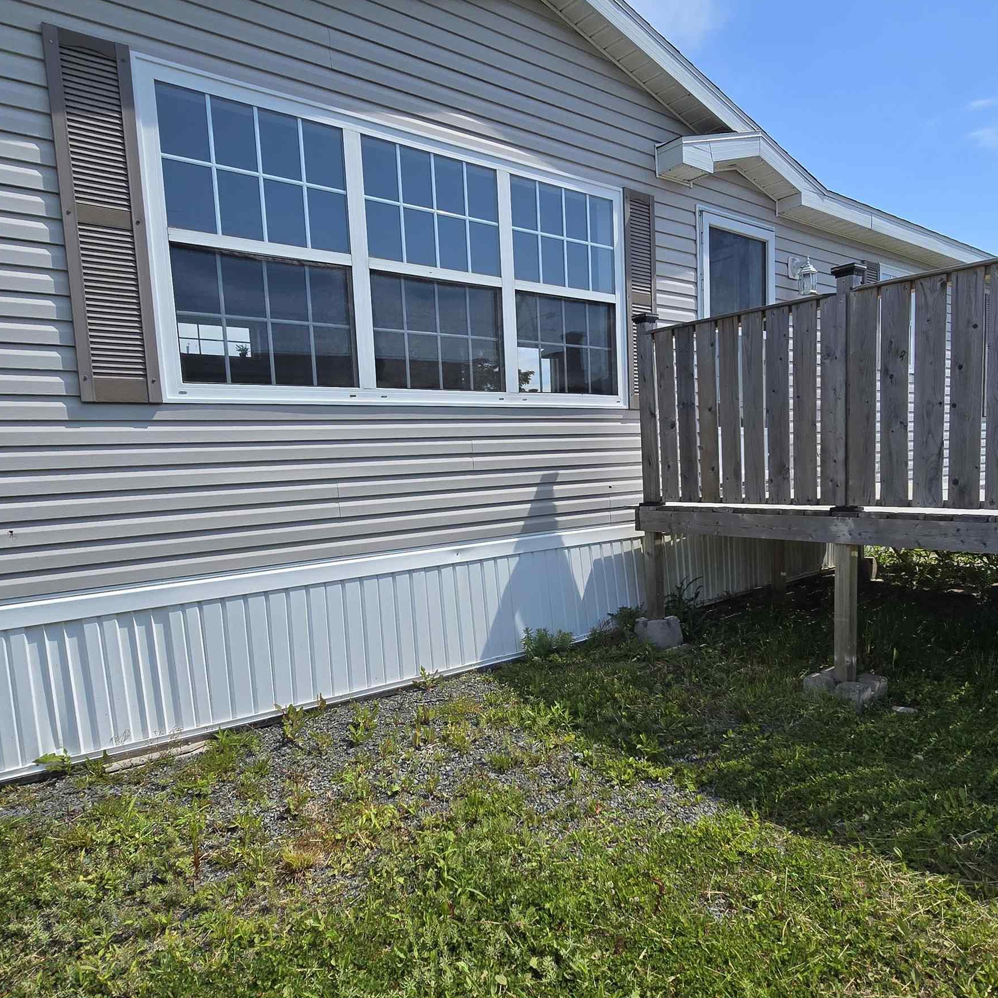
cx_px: 539
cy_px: 538
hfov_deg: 74.7
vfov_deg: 74.7
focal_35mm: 20
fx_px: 652
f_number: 2.2
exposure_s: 1/1829
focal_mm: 2.2
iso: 50
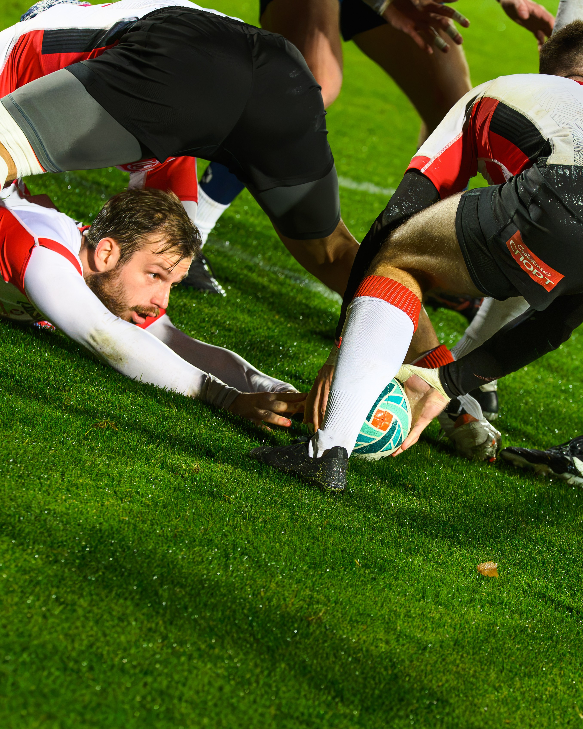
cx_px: 387
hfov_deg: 5.8
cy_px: 392
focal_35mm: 268
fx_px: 5777
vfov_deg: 7.2
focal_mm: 160
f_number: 5.6
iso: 6400
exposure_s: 1/1250
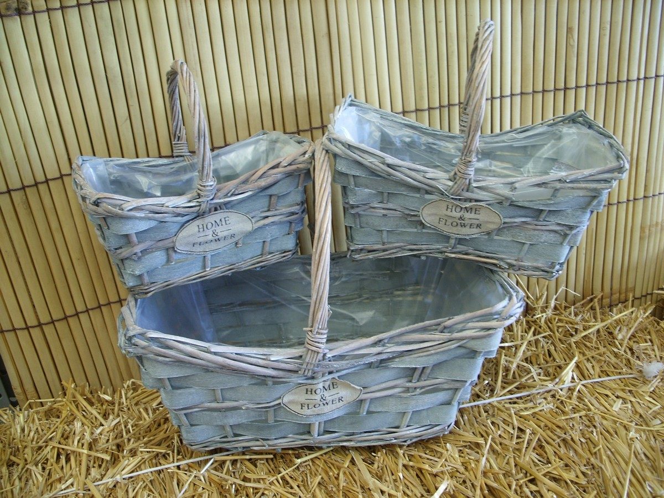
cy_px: 249
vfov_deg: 37.7
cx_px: 332
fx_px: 729
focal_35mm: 38
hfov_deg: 49.0
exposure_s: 1/7
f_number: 2.8
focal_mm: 7.8
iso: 50
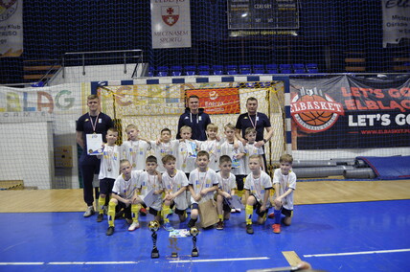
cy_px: 136
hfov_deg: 67.5
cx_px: 205
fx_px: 307
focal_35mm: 27
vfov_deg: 47.8
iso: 720
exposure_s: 1/60
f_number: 4
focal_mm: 18
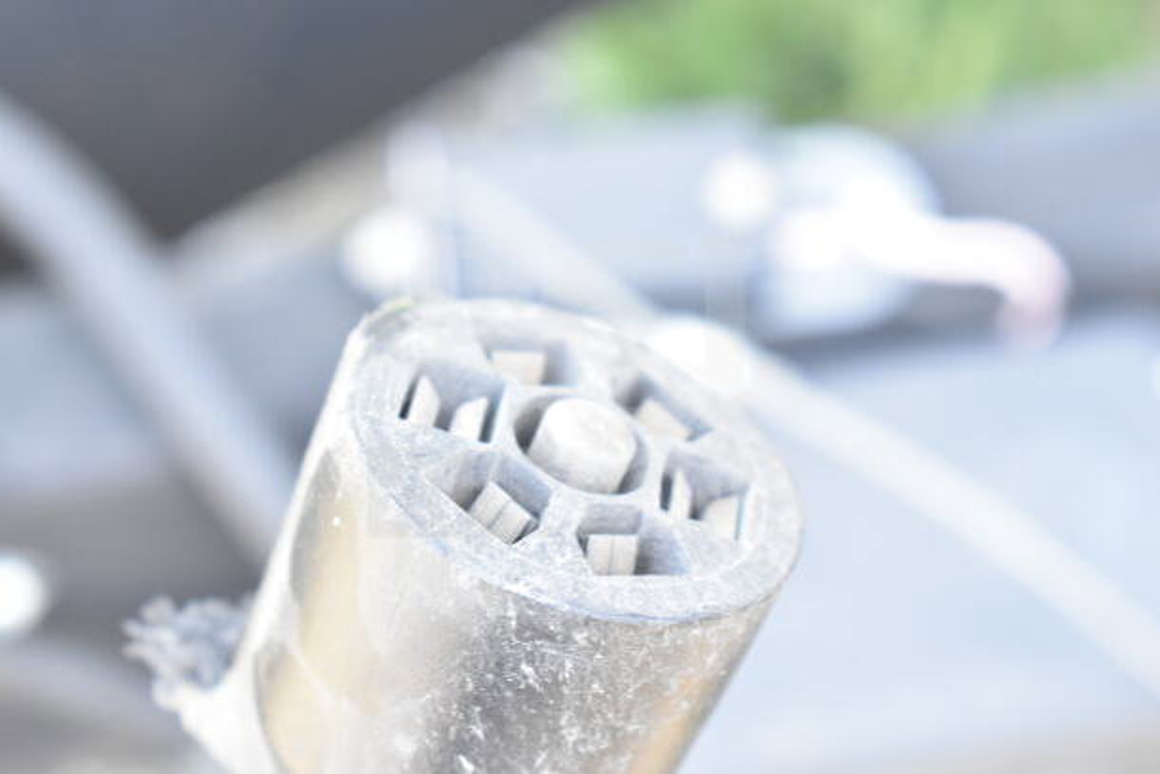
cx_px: 580
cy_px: 387
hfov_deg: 24.6
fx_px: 2659
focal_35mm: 82
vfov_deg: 16.6
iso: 1600
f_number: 7.1
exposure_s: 1/125
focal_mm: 55
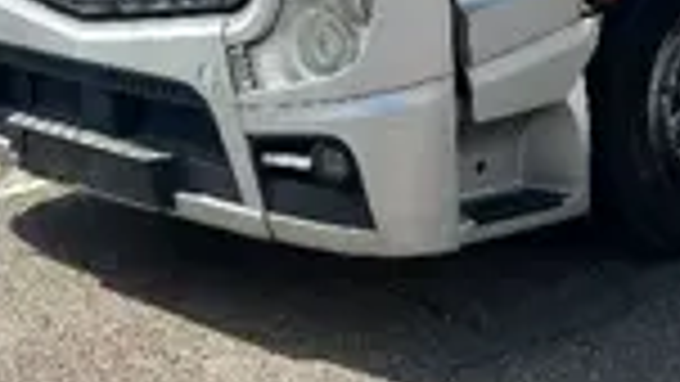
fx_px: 1623
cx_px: 477
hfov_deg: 23.5
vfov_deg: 12.2
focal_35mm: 90
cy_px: -333
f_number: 1.5
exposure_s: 1/6211
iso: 50
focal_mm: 5.7
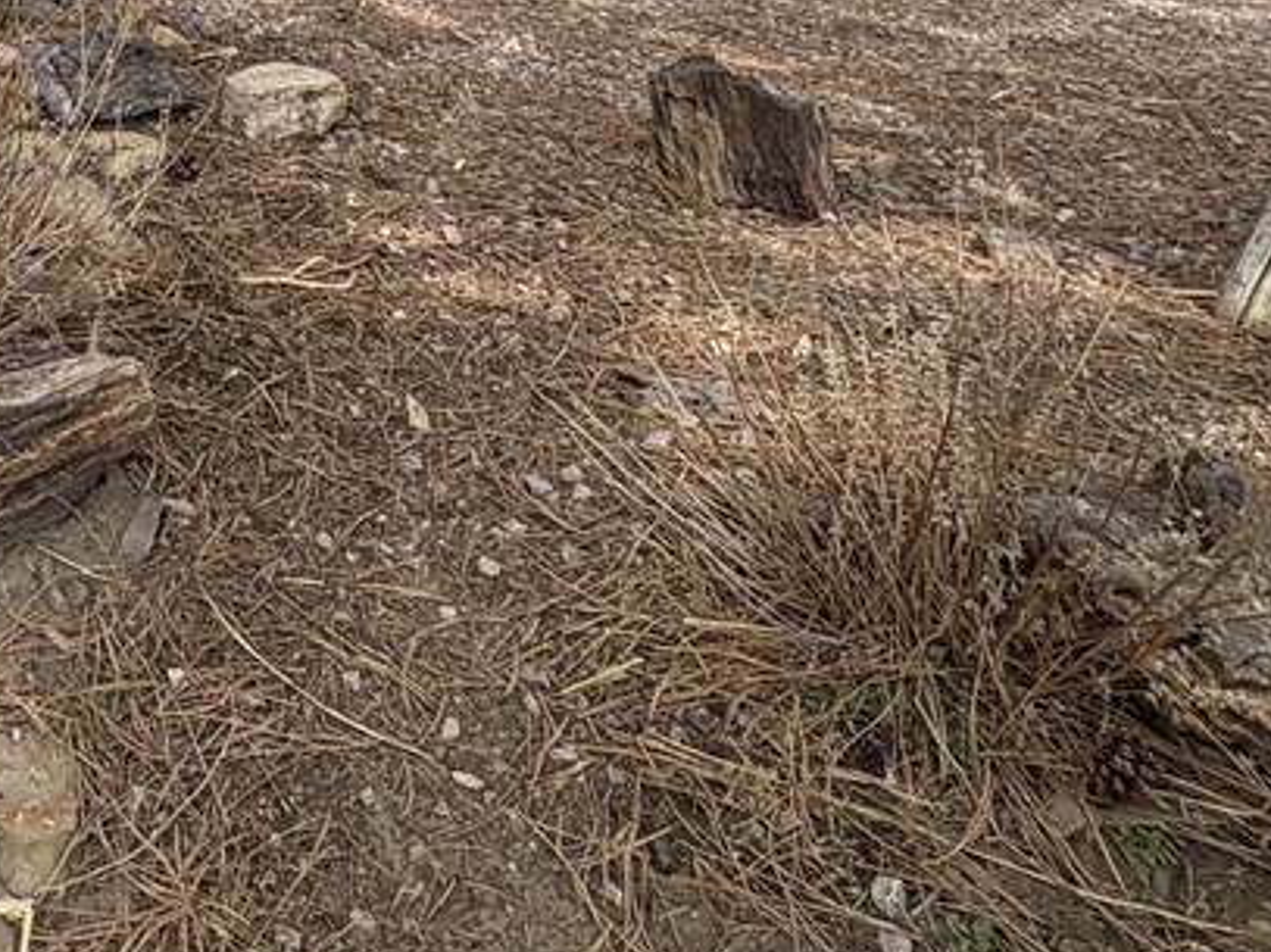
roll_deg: -0.5
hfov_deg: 36.1
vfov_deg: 27.2
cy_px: -306
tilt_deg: +4.0
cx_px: -147
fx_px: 1615
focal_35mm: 44
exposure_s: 1/1143
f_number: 2.2
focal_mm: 2.22
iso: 40
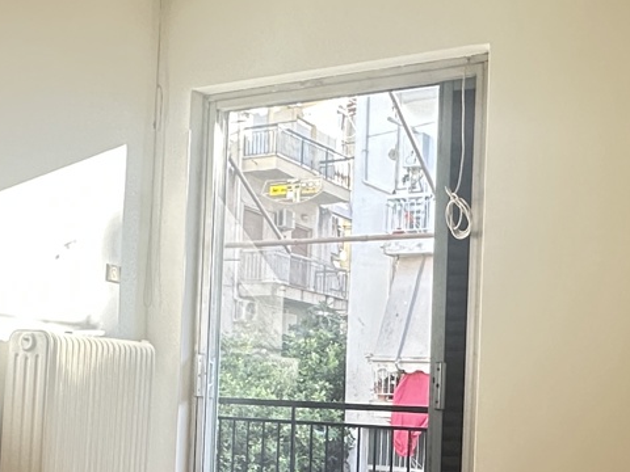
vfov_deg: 25.7
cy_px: 375
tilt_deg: +1.0
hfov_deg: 33.8
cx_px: 169
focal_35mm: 56
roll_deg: -1.9
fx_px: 1019
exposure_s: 1/99
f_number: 2.2
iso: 200
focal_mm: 2.22
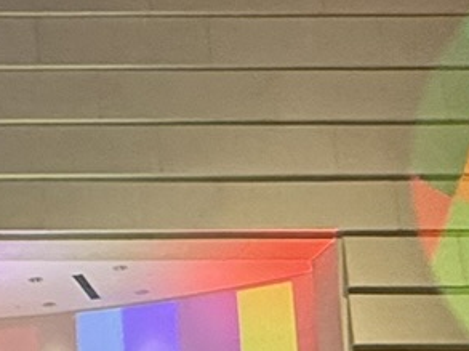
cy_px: 471
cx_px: -174
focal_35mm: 98
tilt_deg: +10.6
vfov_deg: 14.4
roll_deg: +0.2
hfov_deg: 18.4
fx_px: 1326
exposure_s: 1/41
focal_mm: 2.22
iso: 320
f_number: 2.2
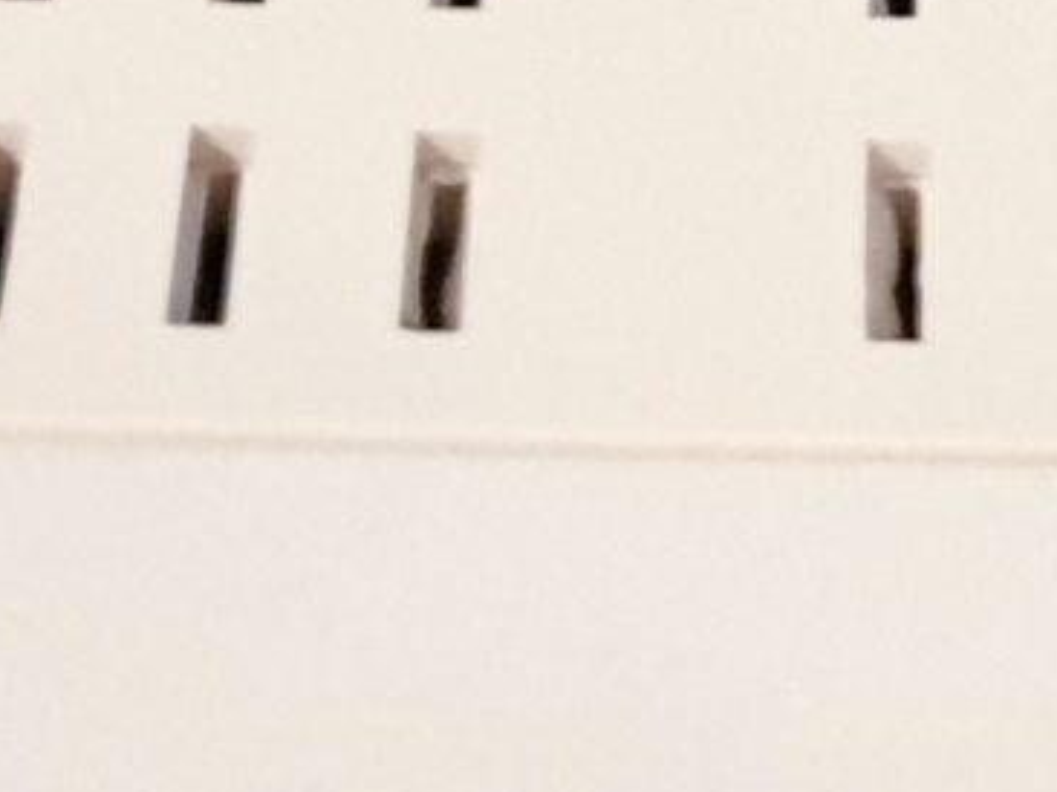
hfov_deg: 10.8
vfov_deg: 7.1
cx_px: 988
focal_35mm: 182
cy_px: -1708
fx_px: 5554
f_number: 1.5
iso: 400
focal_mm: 4.3
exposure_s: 1/50
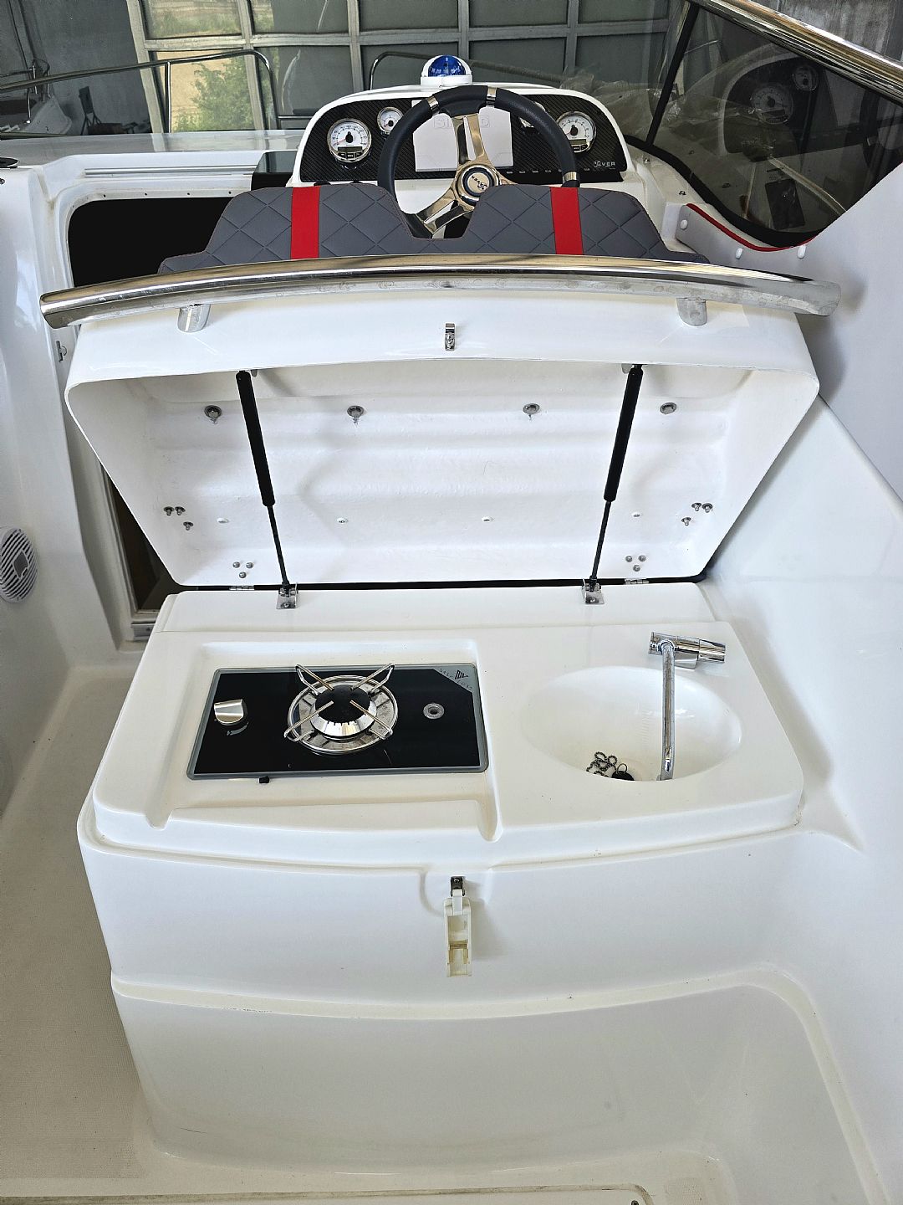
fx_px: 800
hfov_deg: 58.9
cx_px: 452
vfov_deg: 73.9
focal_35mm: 23
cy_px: 602
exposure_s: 1/182
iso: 100
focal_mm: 6.3
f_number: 1.7
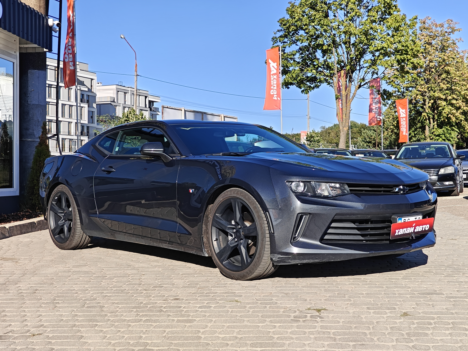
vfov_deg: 30.9
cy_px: 176
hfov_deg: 40.4
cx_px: 234
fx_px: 635
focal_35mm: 47
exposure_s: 1/1177
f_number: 2
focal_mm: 7.08
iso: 50
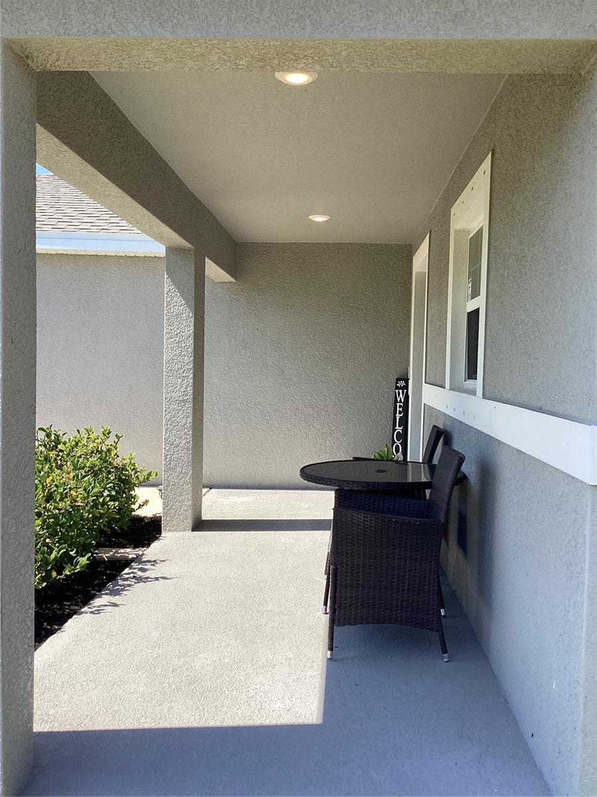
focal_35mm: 31
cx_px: 298
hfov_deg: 45.4
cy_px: 398
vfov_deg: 58.4
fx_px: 713
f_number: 2.4
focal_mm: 3.3
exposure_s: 1/840
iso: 25
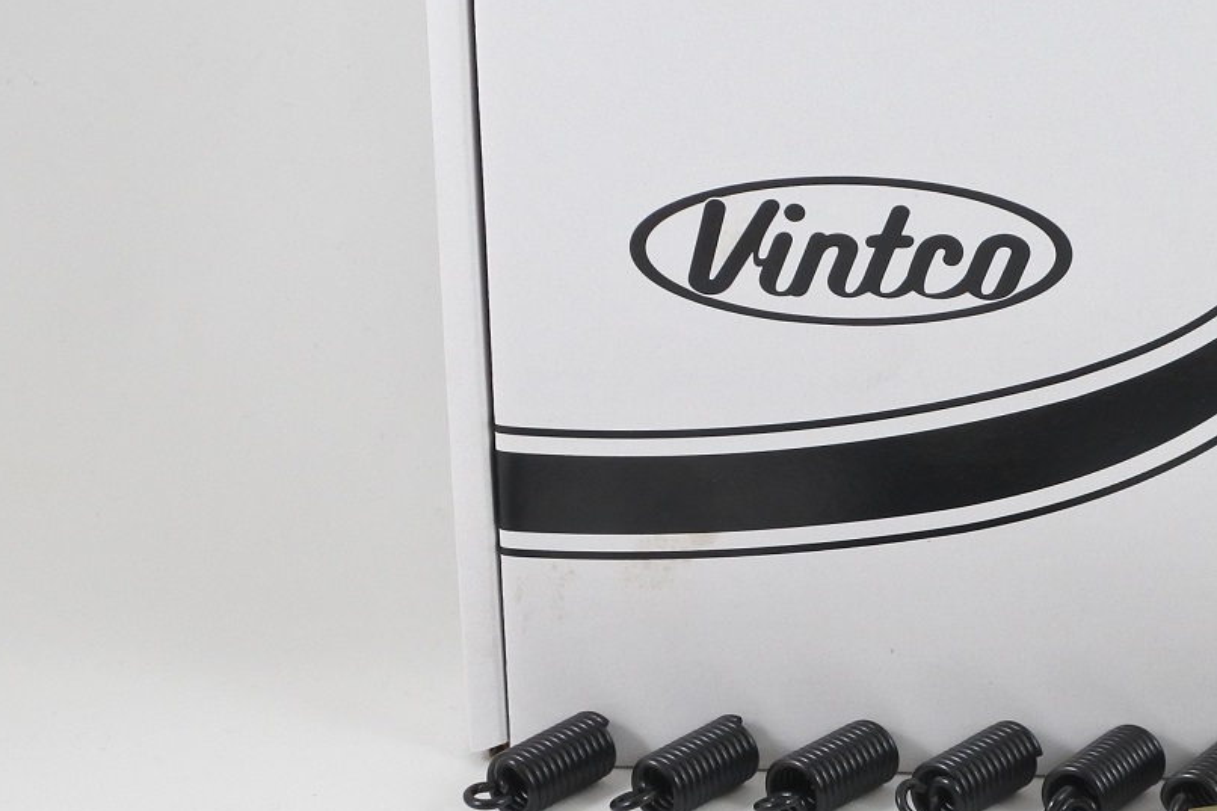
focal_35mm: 81
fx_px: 2738
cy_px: 512
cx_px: 1003
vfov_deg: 16.8
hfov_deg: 24.6
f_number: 4
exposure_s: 1/125
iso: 450
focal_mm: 14
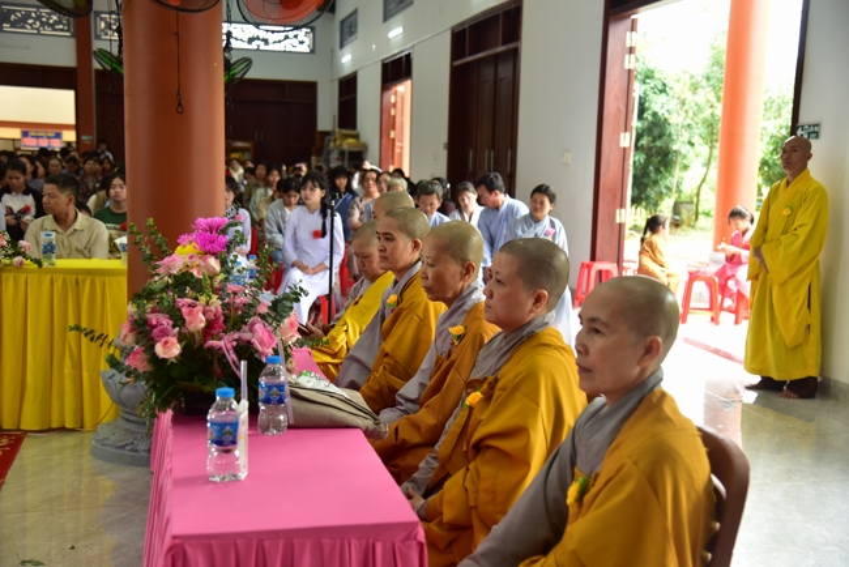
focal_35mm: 48
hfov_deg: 41.1
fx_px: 1132
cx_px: 424
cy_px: 284
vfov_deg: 28.1
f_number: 4
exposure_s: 1/100
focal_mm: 48
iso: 500
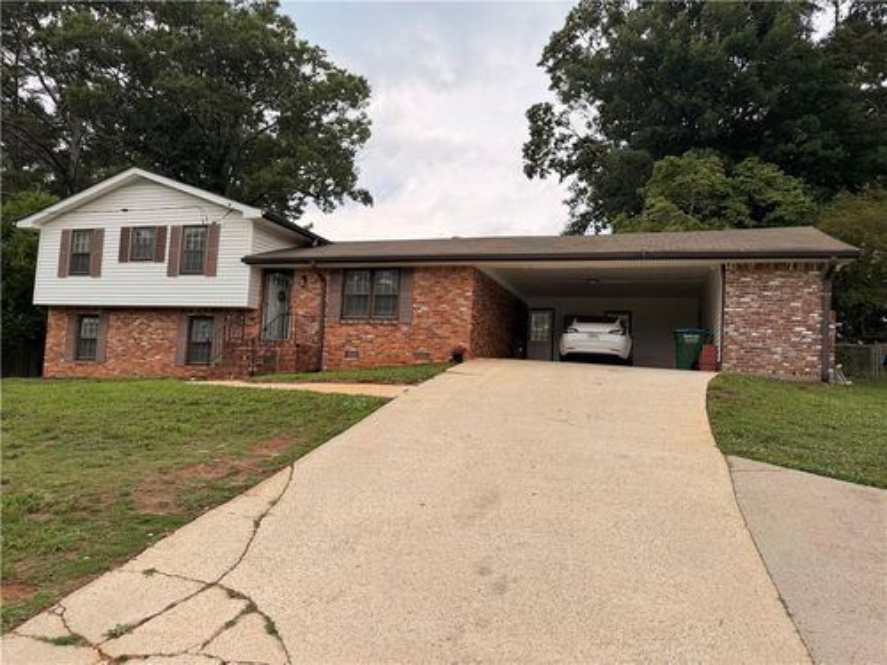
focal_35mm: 24
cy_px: 332
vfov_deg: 56.8
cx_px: 444
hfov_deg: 71.6
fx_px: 615
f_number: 1.78
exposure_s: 1/2703
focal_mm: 6.76
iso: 100
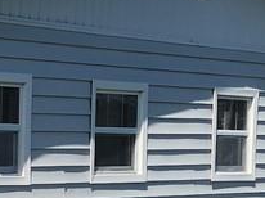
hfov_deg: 9.4
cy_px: 361
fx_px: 1369
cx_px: -439
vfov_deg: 8.0
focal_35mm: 179
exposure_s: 1/1904
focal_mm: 6.4
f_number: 1.8
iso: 12
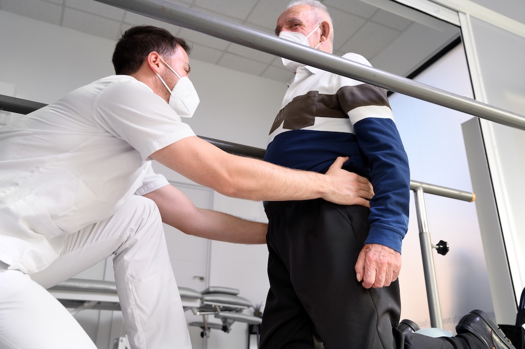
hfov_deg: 57.3
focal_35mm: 33
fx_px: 481
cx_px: 262
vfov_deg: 39.9
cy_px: 174
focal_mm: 33
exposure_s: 1/200
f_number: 4.5
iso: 125
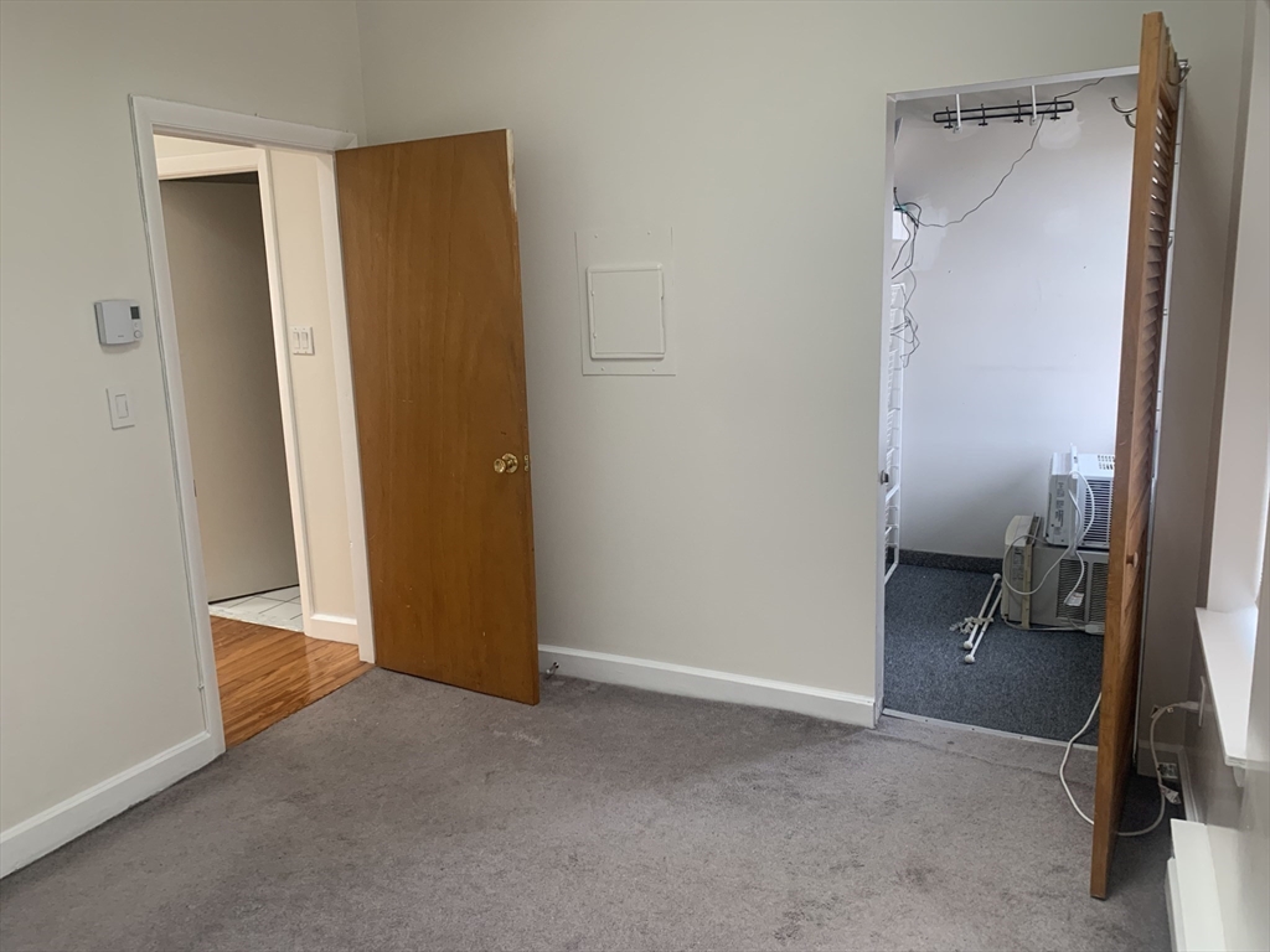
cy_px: 476
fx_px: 954
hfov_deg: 67.3
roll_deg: +2.4
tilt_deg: -10.7
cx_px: 635
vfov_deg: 53.1
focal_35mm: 26
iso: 100
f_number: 1.8
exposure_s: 1/88
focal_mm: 4.25
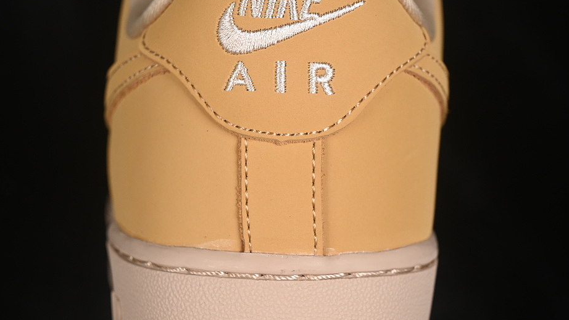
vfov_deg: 13.2
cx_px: 278
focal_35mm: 92
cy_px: 154
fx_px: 1388
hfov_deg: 23.2
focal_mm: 50
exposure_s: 1/80
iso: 160
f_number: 7.1
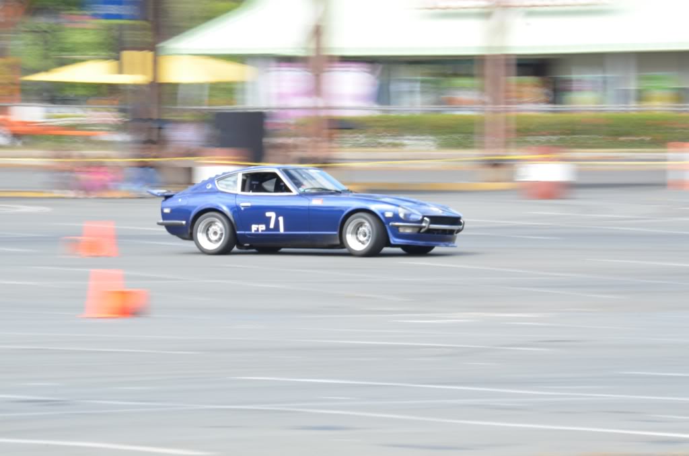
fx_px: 8594
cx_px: 344
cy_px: 228
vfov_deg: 3.0
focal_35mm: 450
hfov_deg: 4.6
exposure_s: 1/30
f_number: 25
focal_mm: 300
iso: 400
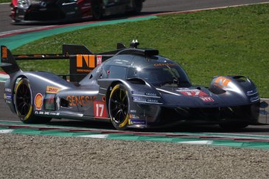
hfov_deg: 3.4
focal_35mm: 605
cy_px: 98
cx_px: 154
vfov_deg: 2.3
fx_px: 4516
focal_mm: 177.86
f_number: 6.3
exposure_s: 1/800
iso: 100
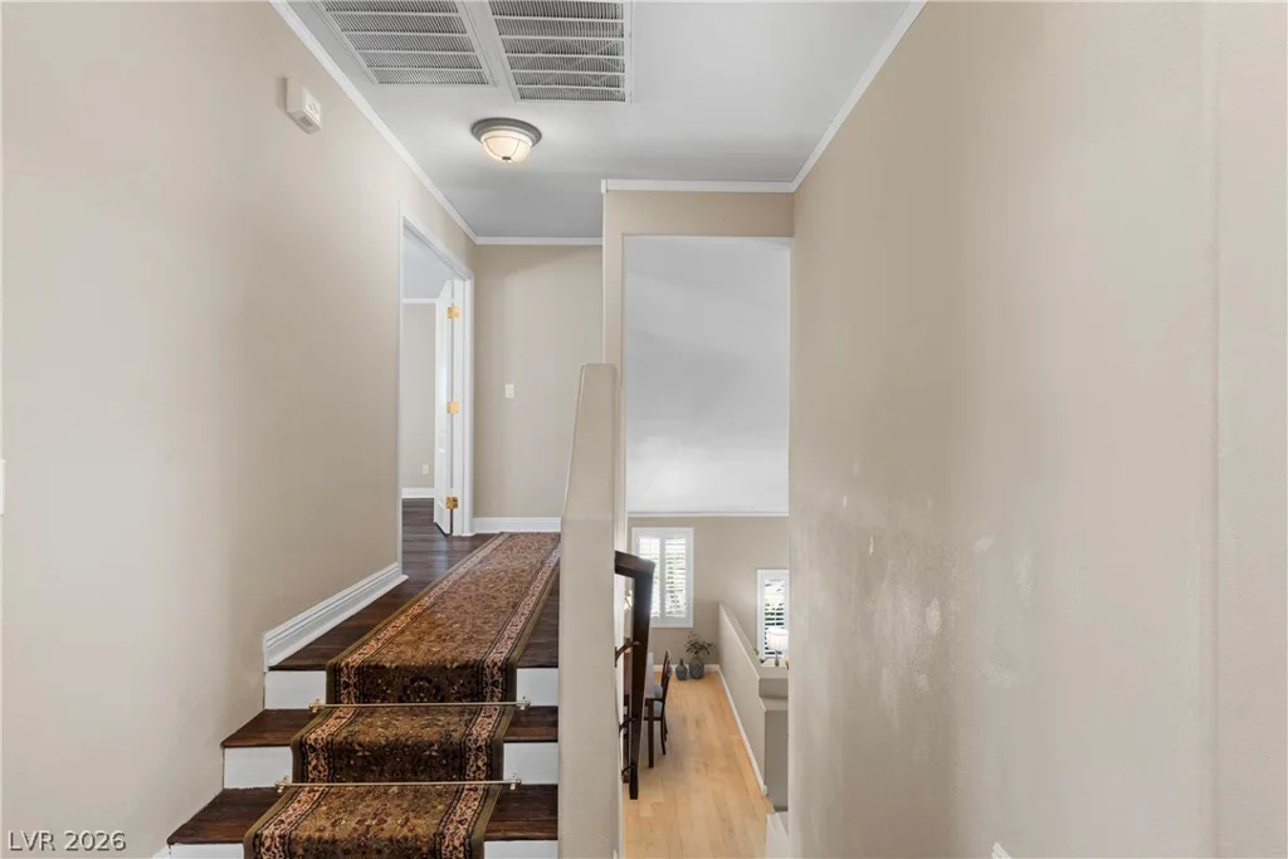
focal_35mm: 19
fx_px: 680
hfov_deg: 86.9
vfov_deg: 64.6
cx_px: 644
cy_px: 430
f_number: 8
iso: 400
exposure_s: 1/2.5
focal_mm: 19
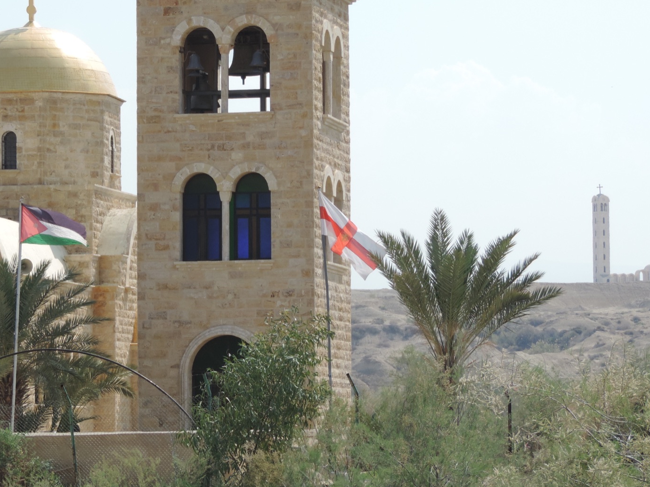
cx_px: 229
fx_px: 3136
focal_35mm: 167
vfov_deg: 8.9
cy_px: 238
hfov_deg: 11.8
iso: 80
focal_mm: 21.4
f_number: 4.2
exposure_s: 1/640
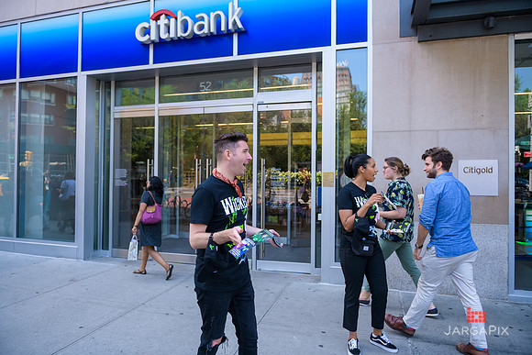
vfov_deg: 53.2
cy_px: 178
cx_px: 266
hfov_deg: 73.7
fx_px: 355
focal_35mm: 24
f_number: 3.2
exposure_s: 1/1000
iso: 400
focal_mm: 24
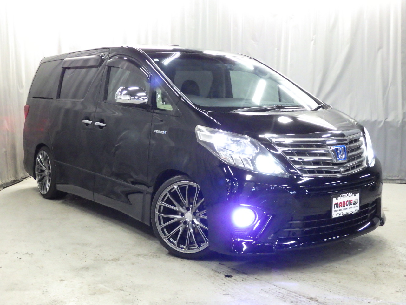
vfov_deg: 34.3
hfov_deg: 44.8
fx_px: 493
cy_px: 152
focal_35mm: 42
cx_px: 203
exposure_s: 1/40
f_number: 4.2
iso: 1600
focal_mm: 7.5
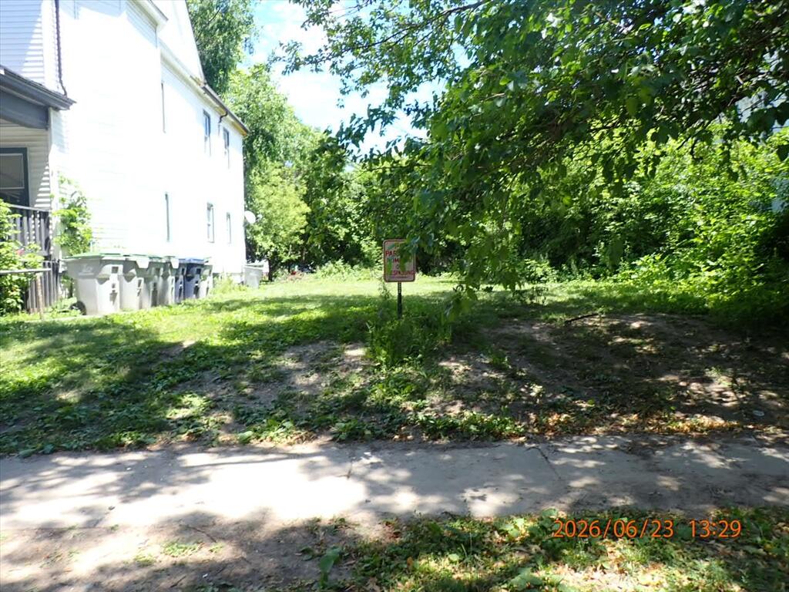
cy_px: 296
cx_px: 394
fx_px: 570
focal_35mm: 25
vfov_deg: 54.9
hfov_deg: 69.4
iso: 100
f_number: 2.8
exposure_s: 1/320
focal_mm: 4.5
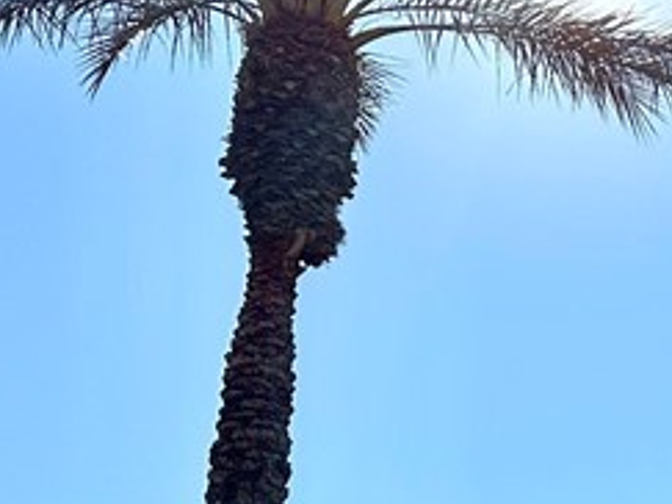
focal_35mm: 101
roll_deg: -1.5
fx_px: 1960
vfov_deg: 14.1
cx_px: 1366
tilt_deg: +13.8
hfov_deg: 15.4
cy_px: 623
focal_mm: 6.86
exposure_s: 1/8197
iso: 80
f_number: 1.78
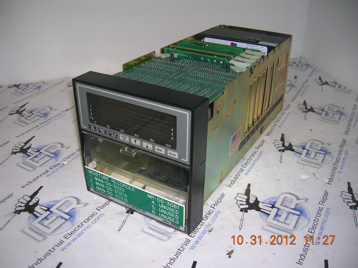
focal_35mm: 34
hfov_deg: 54.0
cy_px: 134
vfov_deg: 41.7
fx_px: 351
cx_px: 179
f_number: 2.9
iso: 50
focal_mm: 5.7
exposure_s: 1/60.1
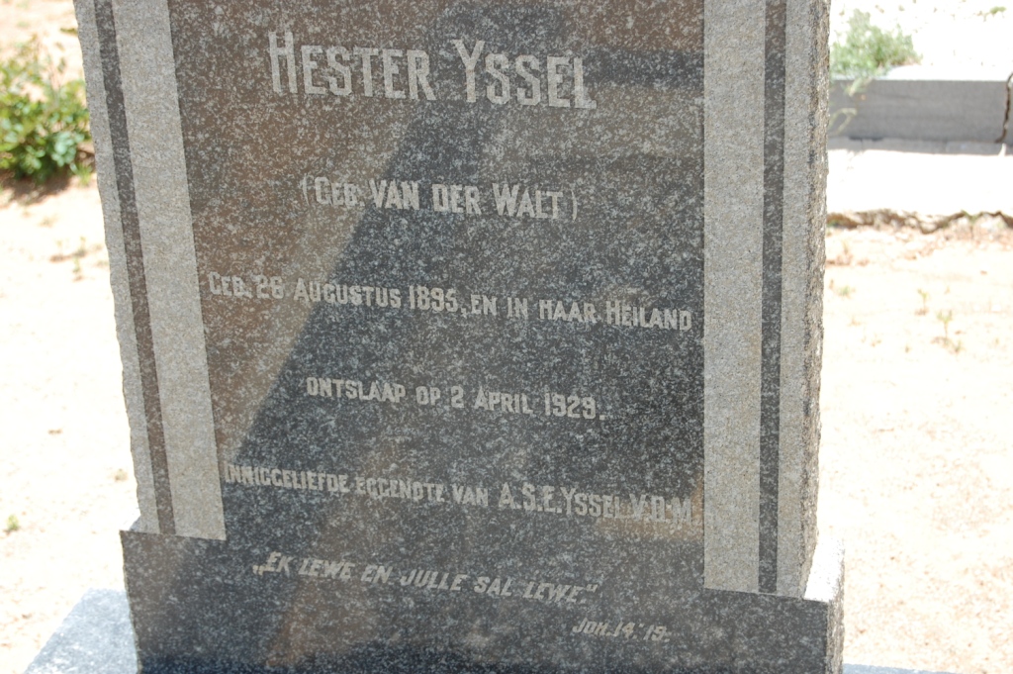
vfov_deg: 16.5
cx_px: 506
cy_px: 337
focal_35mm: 82
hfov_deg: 24.6
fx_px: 2320
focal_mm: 55
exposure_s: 1/200
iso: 200
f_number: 7.1
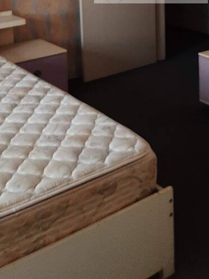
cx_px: 151
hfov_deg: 24.6
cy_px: -16
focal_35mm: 59
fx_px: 475
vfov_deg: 29.9
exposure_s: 1/24
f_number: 1.7
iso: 250
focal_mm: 3.93
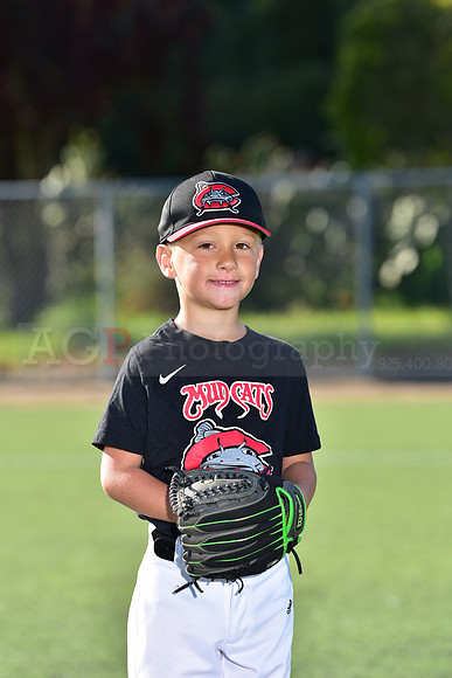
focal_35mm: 190
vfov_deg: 10.8
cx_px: 226
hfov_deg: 7.2
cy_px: 339
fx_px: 3576
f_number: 5
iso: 80
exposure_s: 1/250
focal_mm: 190
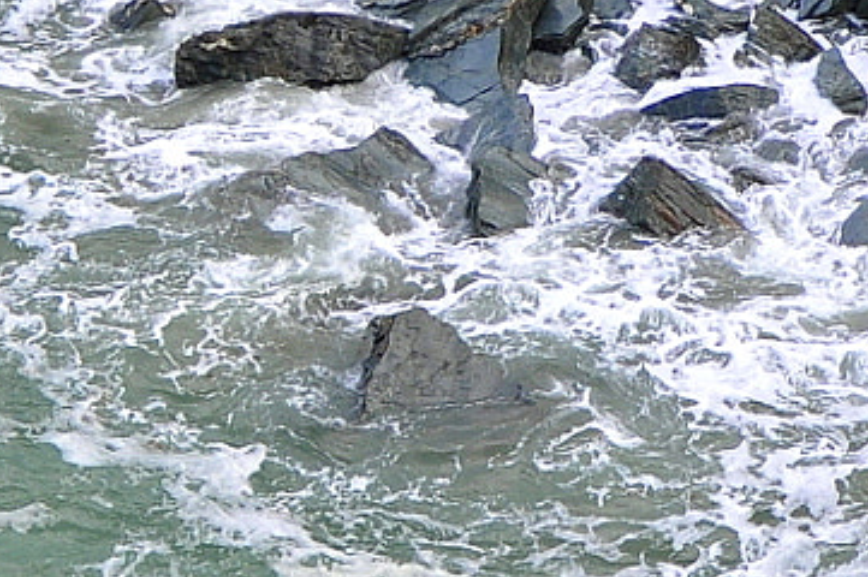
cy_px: -844
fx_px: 8600
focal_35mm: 357
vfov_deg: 3.8
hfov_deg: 5.7
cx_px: 1101
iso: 200
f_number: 5
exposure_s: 1/200
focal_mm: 42
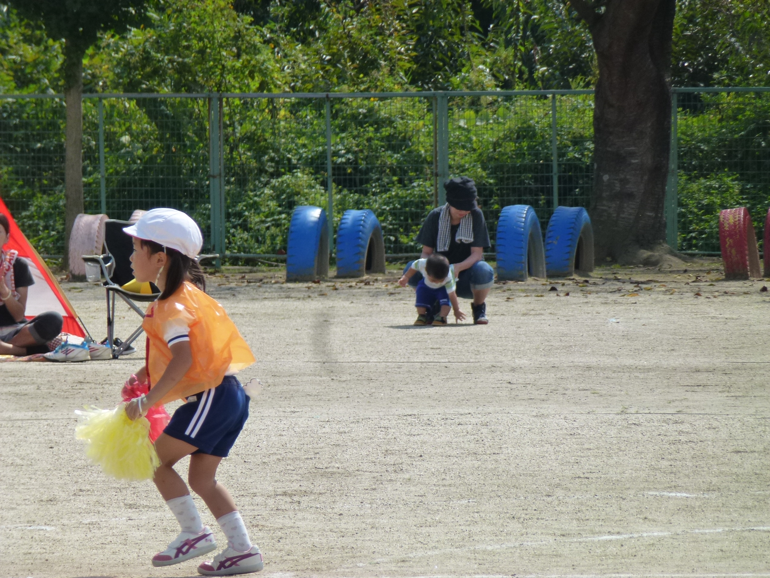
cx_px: 385
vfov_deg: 3.9
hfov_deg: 5.2
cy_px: 289
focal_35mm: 384
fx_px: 8542
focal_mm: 68.8
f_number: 5.9
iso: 160
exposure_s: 1/500
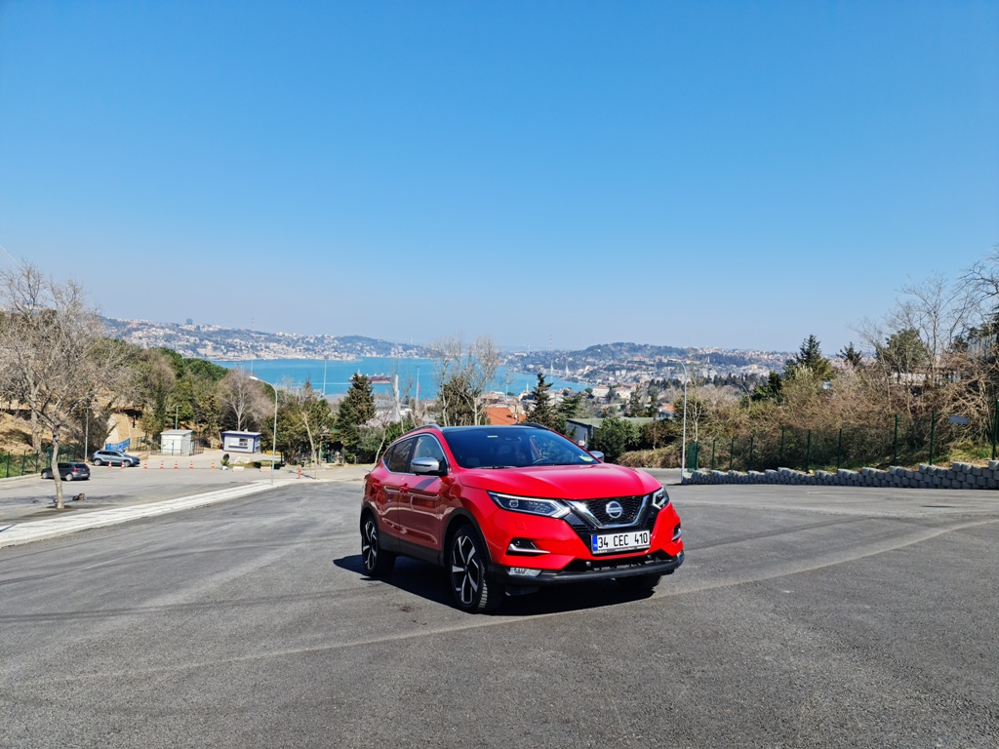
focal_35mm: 25
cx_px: 500
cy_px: 374
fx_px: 721
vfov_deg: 54.9
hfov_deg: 69.4
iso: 50
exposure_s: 1/824
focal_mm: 7
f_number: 1.8
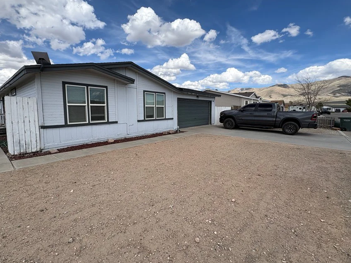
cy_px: 125
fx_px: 172
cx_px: 165
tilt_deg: -4.5
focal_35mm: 17
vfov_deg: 74.7
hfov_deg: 90.9
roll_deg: +0.5
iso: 50
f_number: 2.2
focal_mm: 2.22
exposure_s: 1/2146
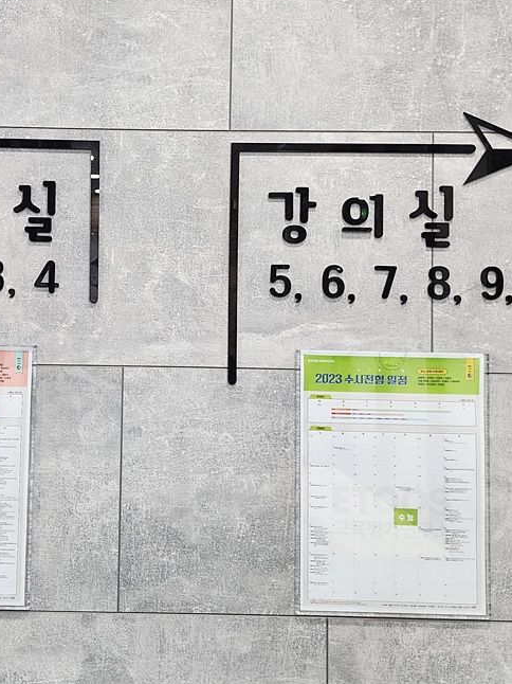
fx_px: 750
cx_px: 159
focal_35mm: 38
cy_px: 295
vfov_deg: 48.9
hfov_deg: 37.2
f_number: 1.8
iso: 320
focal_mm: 6.4
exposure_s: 1/120
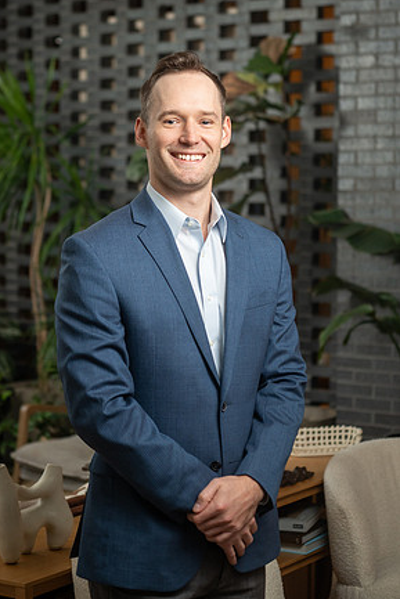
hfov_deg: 17.3
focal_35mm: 79
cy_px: 292
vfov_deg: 25.7
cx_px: 194
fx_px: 1316
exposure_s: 1/200
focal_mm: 76
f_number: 4
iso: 800
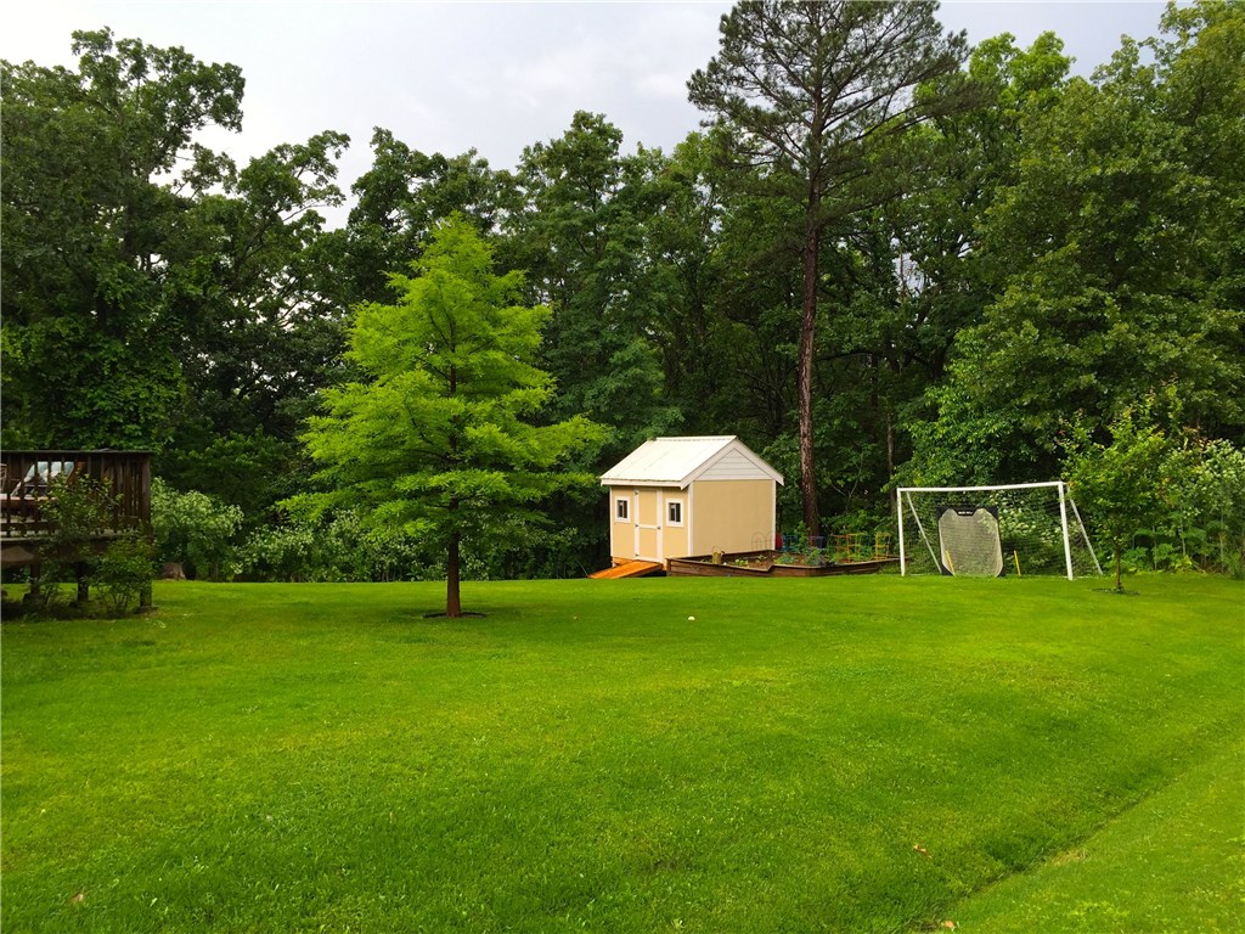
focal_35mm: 29
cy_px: 467
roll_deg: +0.0
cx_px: 622
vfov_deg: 48.2
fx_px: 1043
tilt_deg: -1.7
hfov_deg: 61.7
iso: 32
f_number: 2.2
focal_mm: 4.15
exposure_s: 1/573
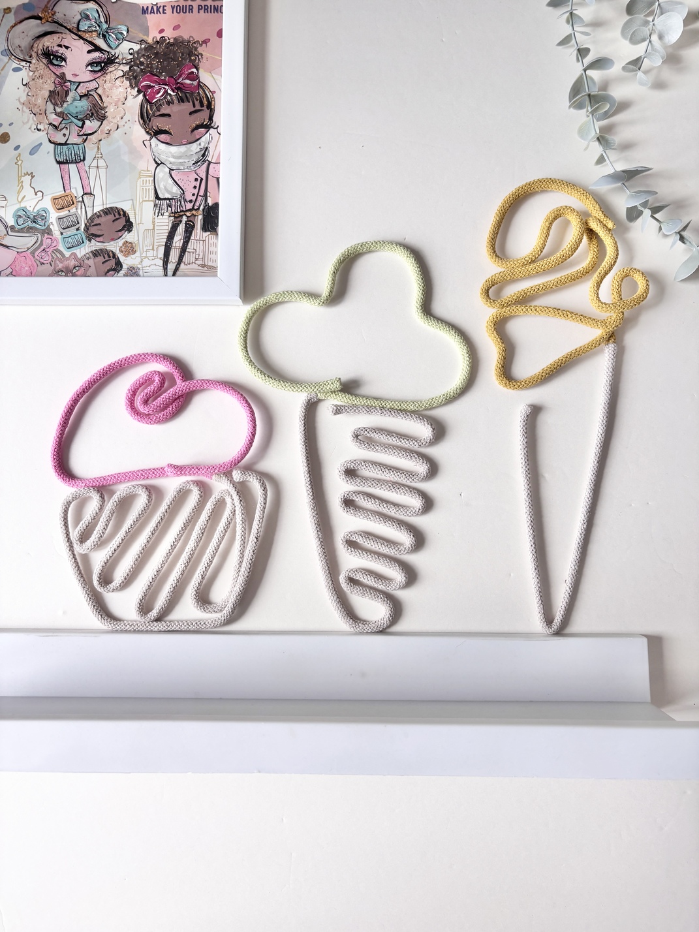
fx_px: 700
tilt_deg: -85.6
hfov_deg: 53.1
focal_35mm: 26
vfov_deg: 67.3
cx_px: 350
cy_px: 466
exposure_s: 1/316
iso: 50
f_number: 1.6
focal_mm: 5.96
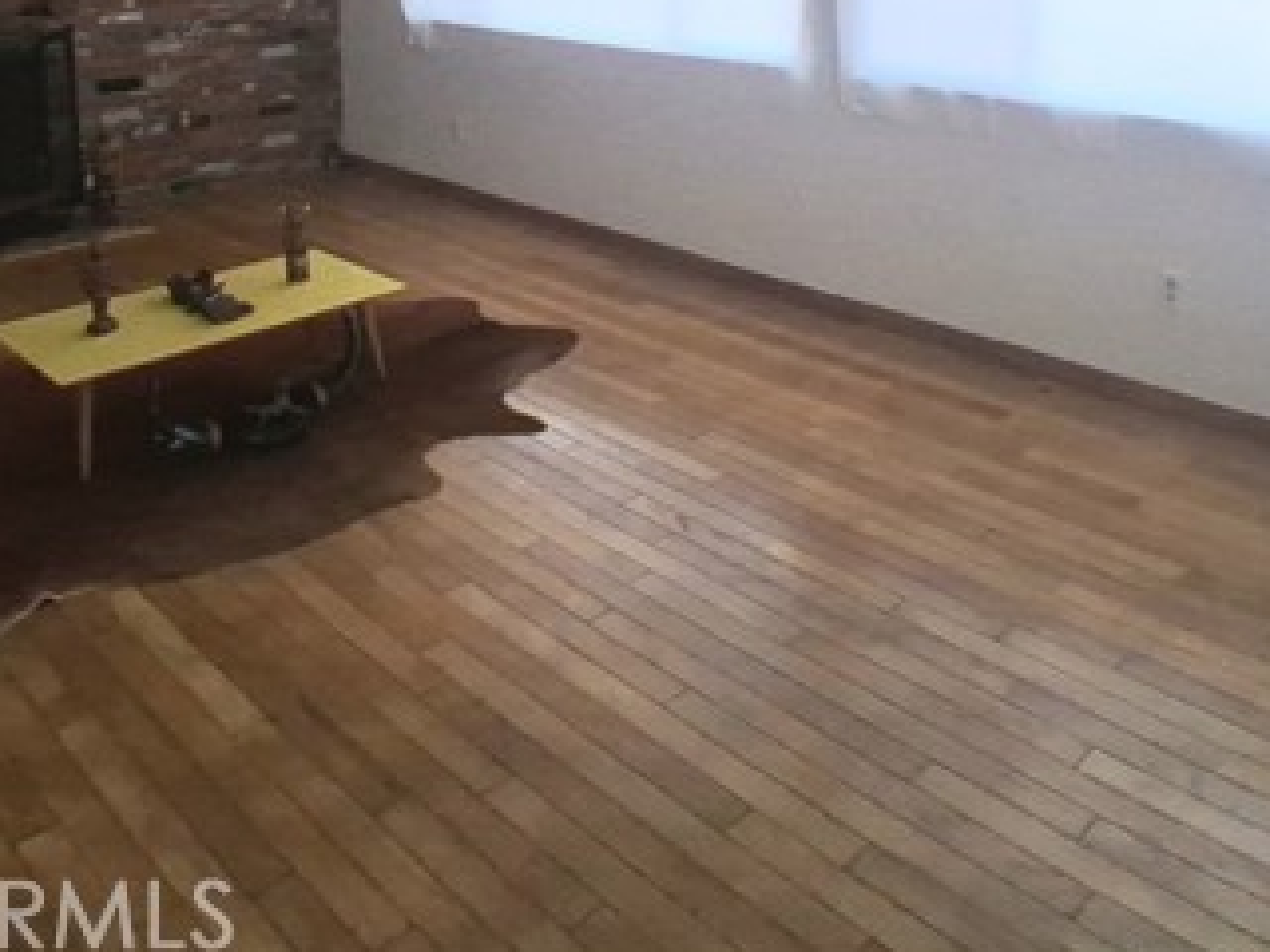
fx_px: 1247
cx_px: 619
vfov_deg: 37.7
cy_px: 20
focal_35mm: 34
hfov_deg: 54.0
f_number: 2.2
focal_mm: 1.4
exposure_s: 1/120
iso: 80
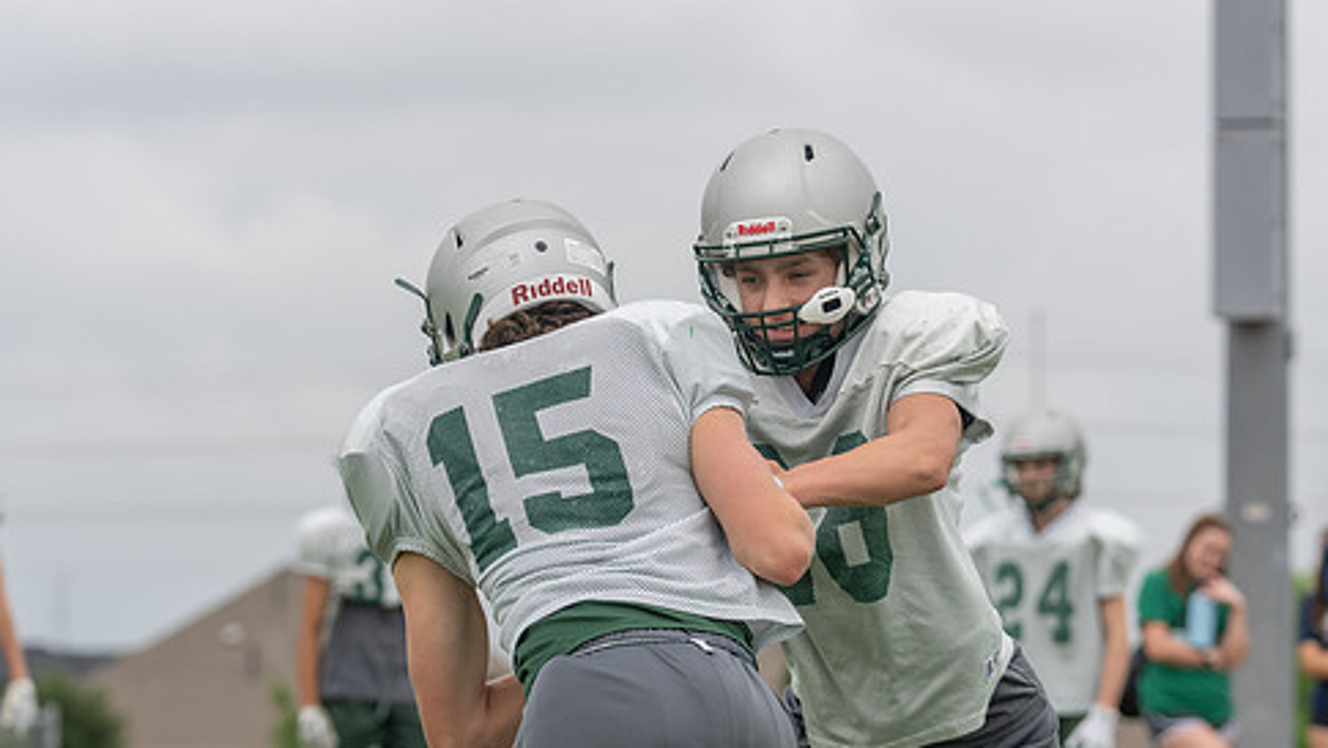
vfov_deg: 7.7
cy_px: 513
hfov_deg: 13.7
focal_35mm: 157
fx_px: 5529
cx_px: 671
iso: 200
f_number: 3.5
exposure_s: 1/1250
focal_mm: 95
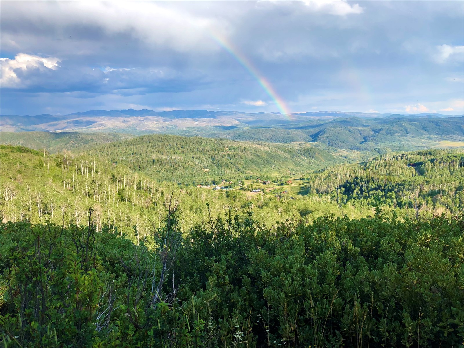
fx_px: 375
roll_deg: +1.2
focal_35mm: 28
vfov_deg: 49.7
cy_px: 174
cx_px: 232
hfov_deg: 63.4
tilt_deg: -8.0
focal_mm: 4
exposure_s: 1/1312
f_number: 1.8
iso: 20
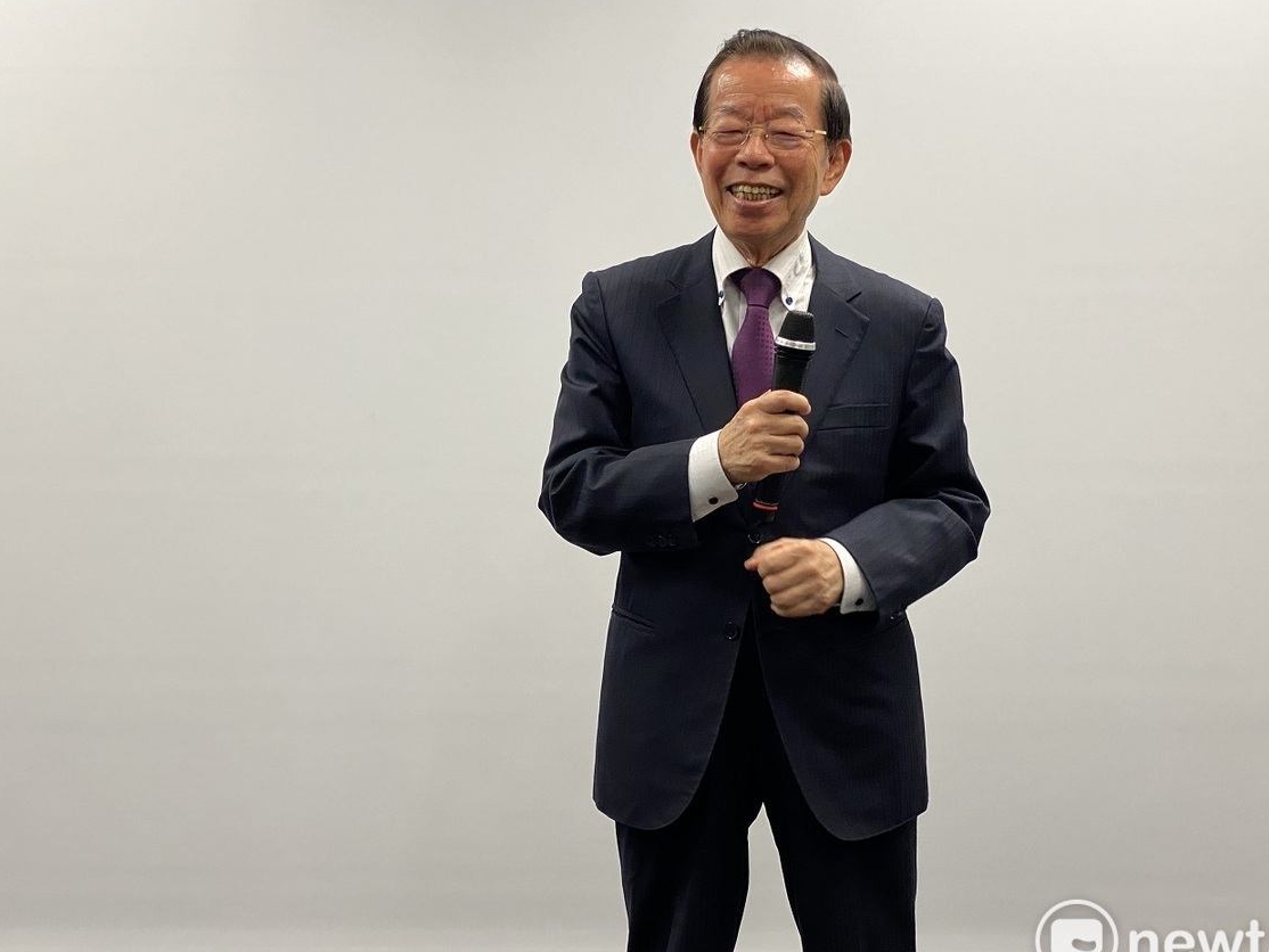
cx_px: 680
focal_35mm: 56
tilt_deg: +2.1
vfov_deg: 26.1
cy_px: 482
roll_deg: -1.6
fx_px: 2053
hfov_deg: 34.3
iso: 100
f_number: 2
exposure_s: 1/100
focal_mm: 6
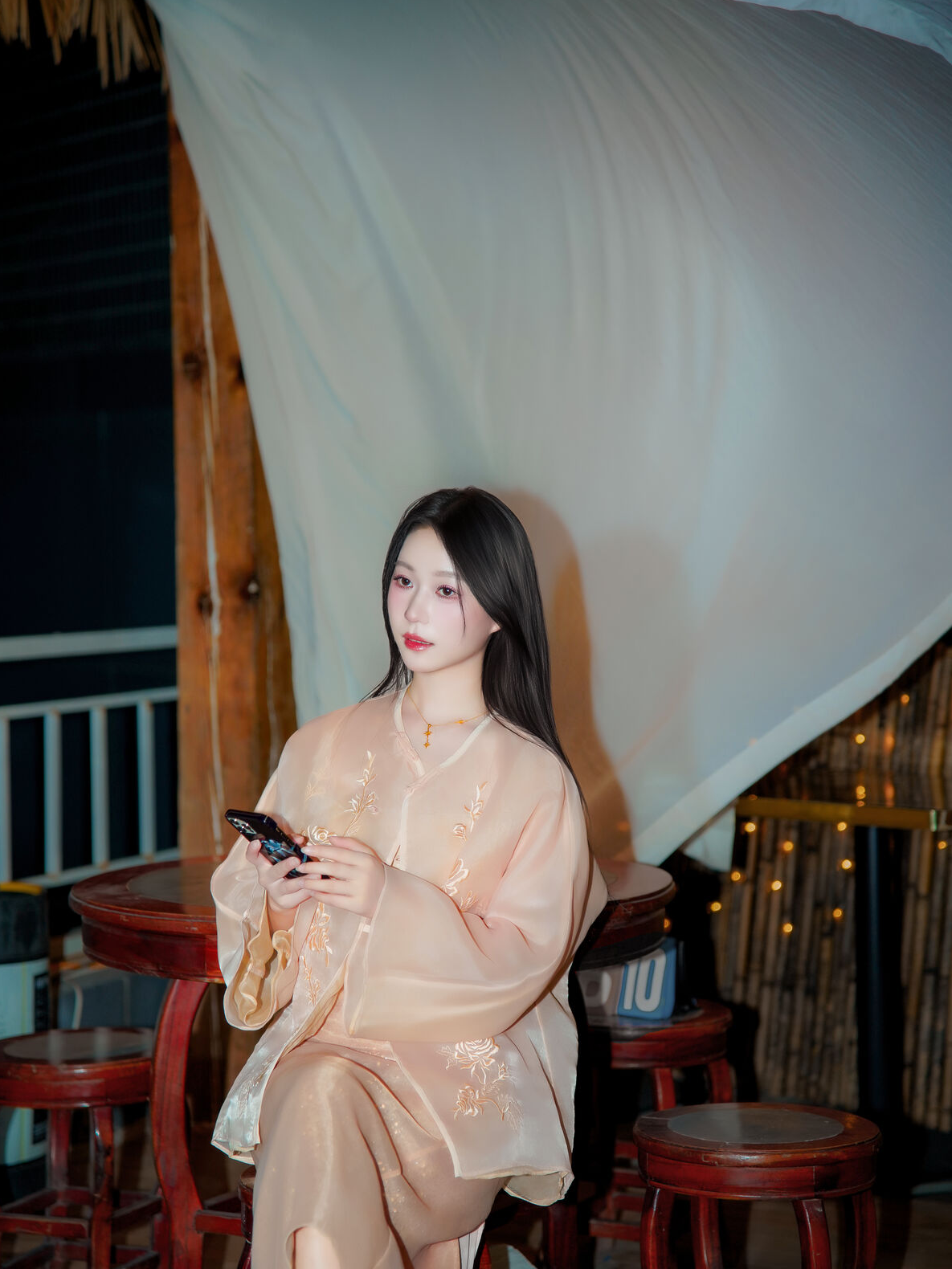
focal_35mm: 81
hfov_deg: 18.2
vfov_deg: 24.1
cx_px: 472
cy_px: 719
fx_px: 2970
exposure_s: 1/80
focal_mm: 74
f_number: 2.8
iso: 500
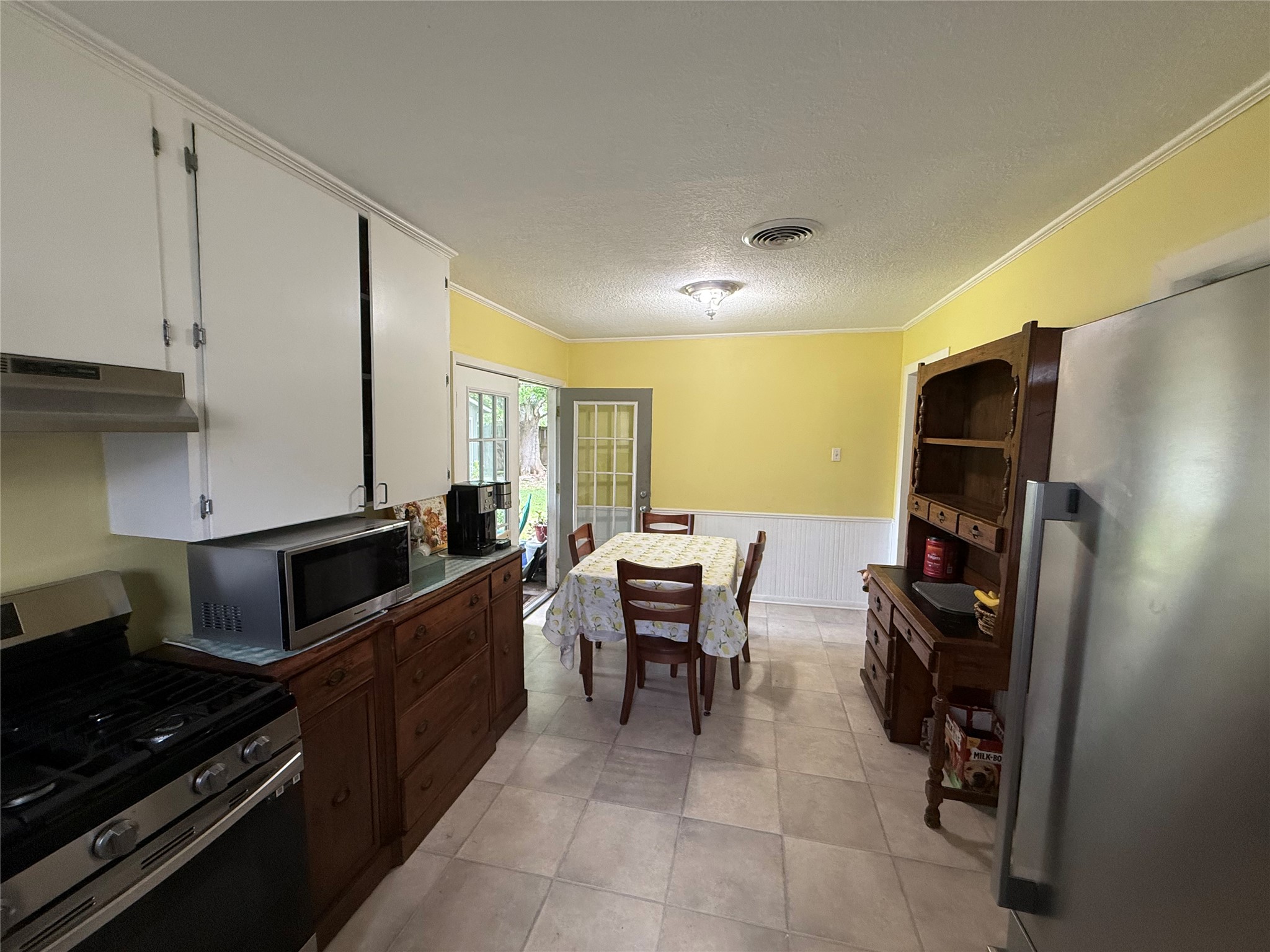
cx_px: 635
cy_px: 476
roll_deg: -1.0
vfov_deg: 85.7
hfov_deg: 102.1
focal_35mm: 14
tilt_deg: -4.7
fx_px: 514
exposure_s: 1/120
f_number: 2.2
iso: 250
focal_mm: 2.22
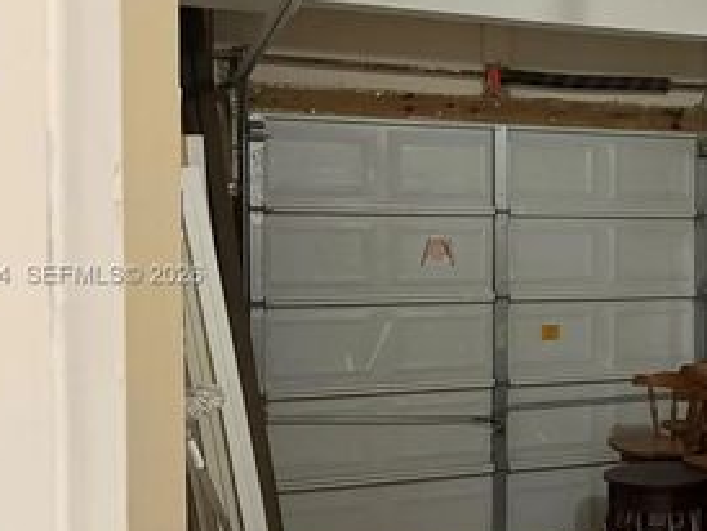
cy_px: 276
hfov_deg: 31.7
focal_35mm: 56
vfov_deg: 26.1
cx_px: 707
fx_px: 1145
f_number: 1.78
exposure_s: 1/40
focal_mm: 6.76
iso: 800
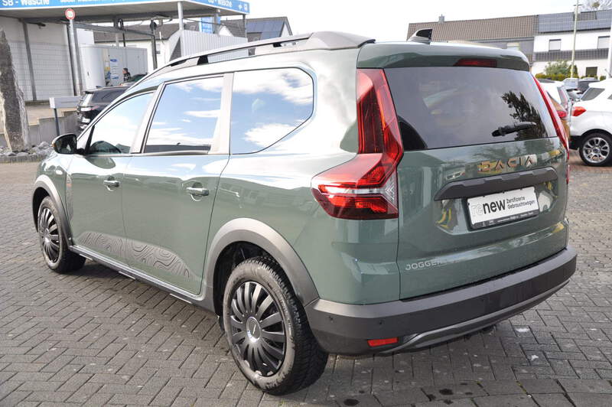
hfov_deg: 51.3
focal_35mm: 38
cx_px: 306
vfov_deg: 35.4
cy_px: 204
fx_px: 637
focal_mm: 25
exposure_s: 1/200
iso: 220
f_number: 4
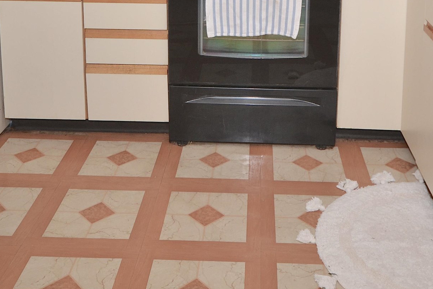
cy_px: -56
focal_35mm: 49
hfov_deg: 40.1
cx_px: 248
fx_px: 593
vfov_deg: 24.8
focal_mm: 13
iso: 400
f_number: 5.6
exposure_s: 1/60
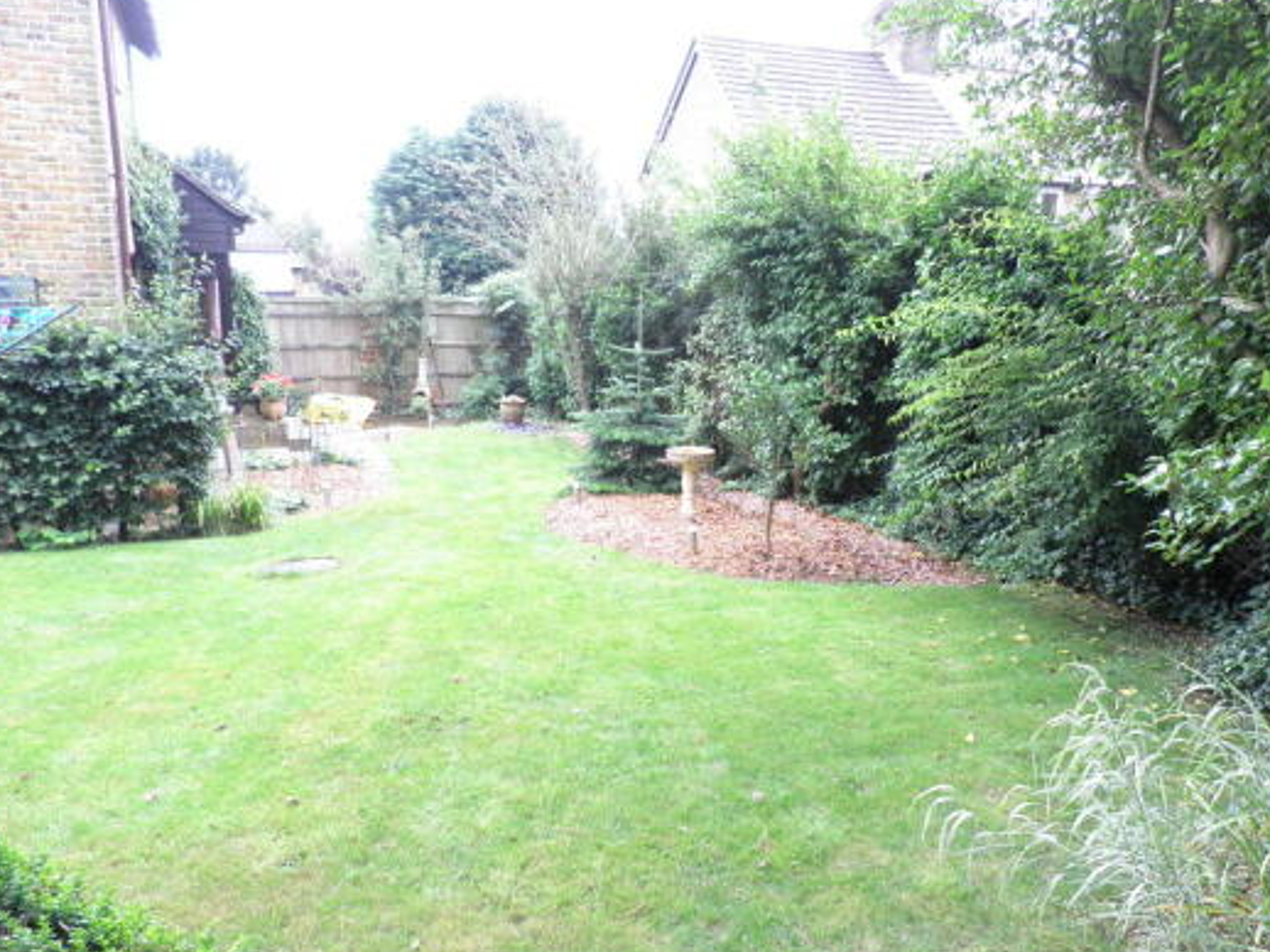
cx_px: 683
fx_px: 990
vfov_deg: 51.3
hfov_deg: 65.3
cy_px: 499
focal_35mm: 27
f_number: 3.3
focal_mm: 4.3
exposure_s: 1/30
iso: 125
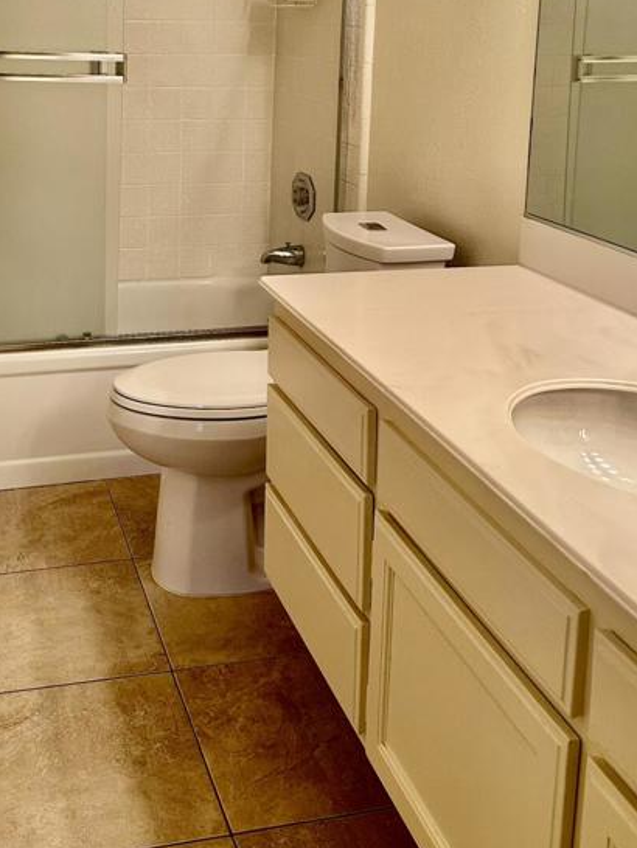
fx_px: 1103
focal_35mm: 45
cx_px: 218
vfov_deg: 40.5
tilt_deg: -9.6
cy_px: 180
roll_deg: -2.5
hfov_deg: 32.0
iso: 200
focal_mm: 6.86
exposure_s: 1/120
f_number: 1.78
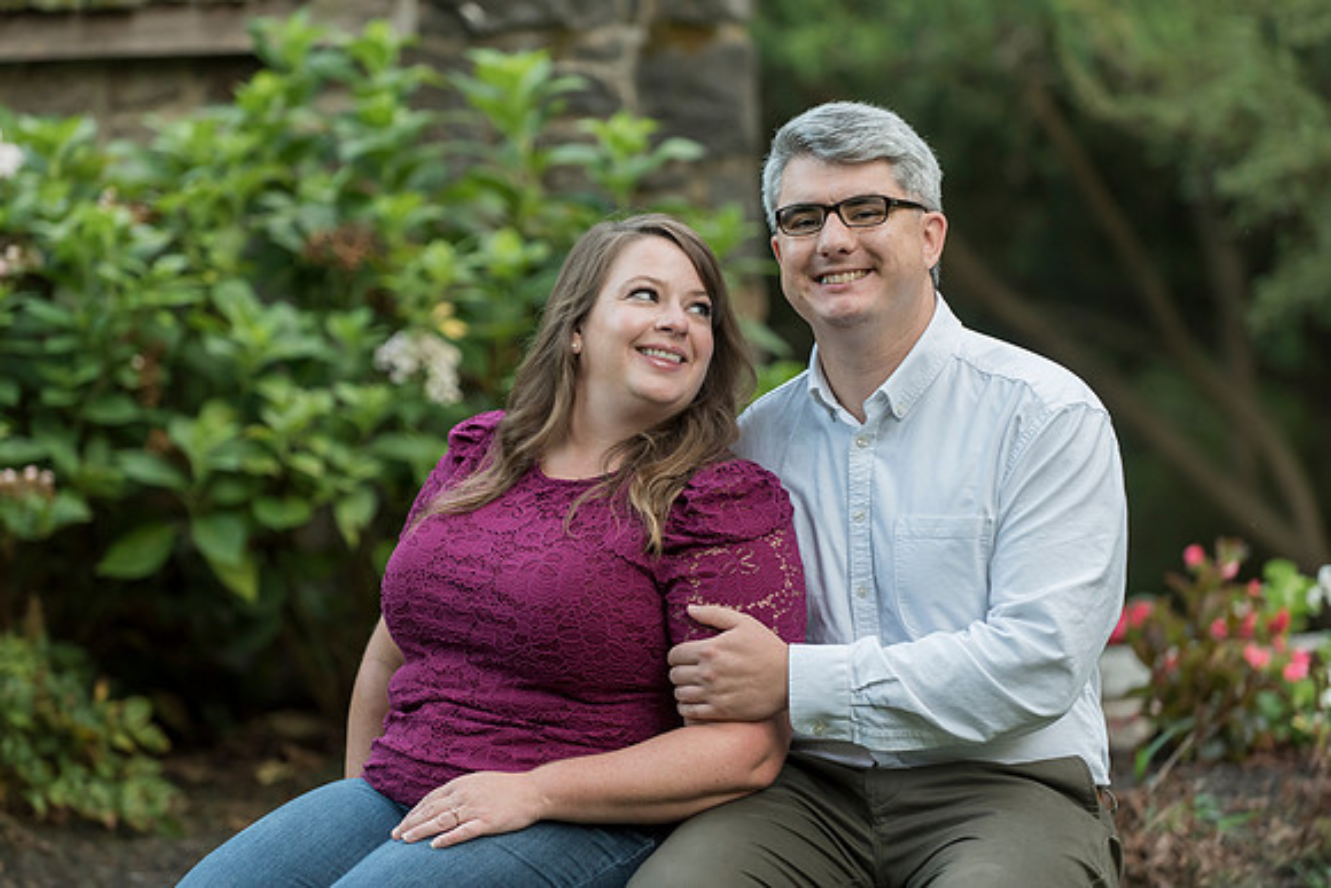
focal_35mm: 156
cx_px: 650
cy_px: 441
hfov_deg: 13.2
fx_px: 5760
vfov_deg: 8.8
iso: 800
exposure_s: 1/400
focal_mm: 150
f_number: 3.2
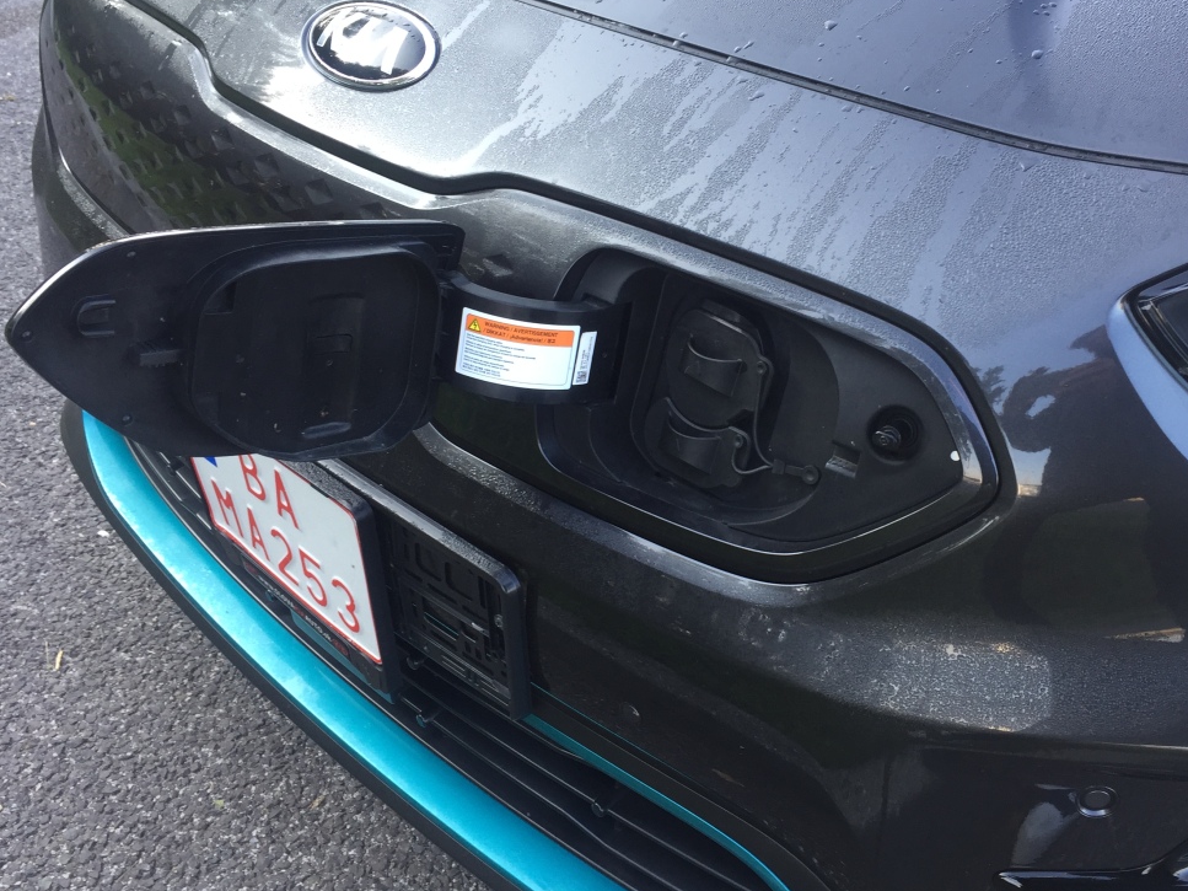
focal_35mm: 36
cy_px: 429
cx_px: 698
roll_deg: -2.4
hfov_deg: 51.1
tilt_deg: -35.5
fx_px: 1235
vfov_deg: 39.6
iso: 32
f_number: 2.2
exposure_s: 1/100
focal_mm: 4.15
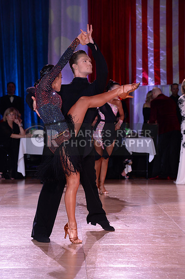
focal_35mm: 105
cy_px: 140
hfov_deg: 13.0
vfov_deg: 19.5
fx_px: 812
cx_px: 92
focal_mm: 105
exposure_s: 1/250
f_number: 5.6
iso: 2000
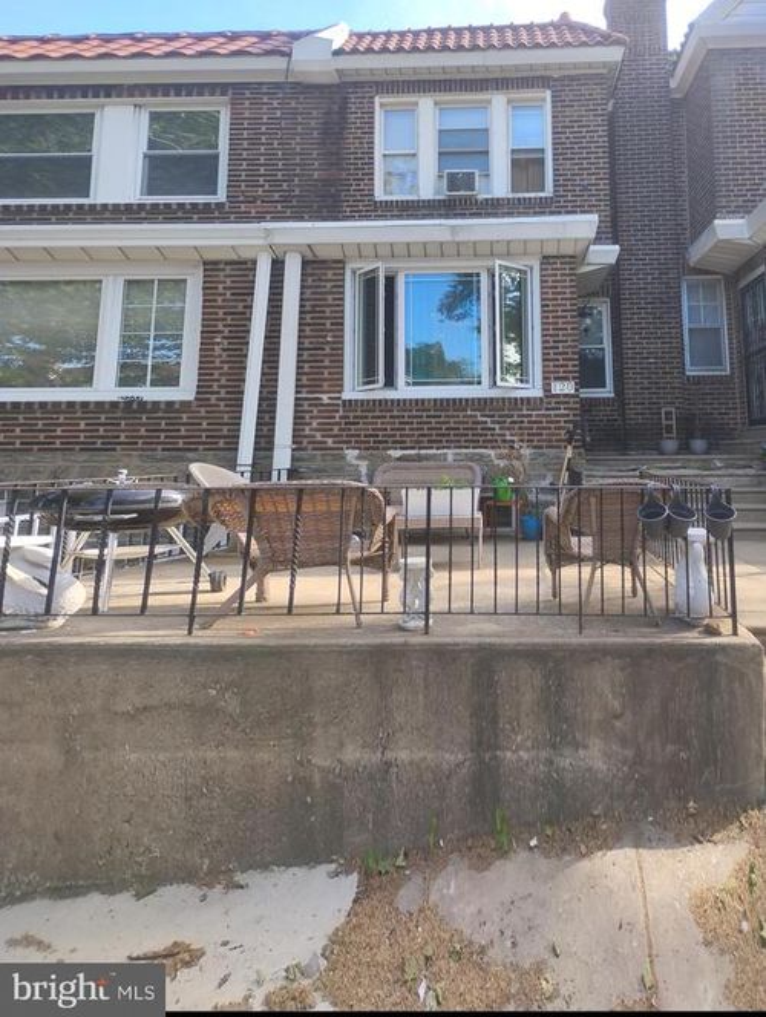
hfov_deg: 49.9
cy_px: 508
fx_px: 824
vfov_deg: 63.4
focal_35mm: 28
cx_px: 383
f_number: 1.8
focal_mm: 4.26
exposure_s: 1/130
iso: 100
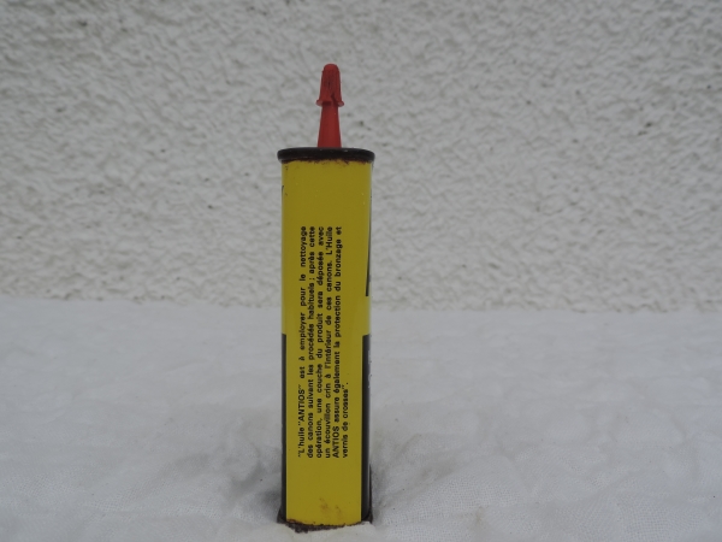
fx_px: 584
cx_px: 361
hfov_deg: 63.4
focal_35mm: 28
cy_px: 271
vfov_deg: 49.7
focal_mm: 4.9
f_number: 3.1
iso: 80
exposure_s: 1/500
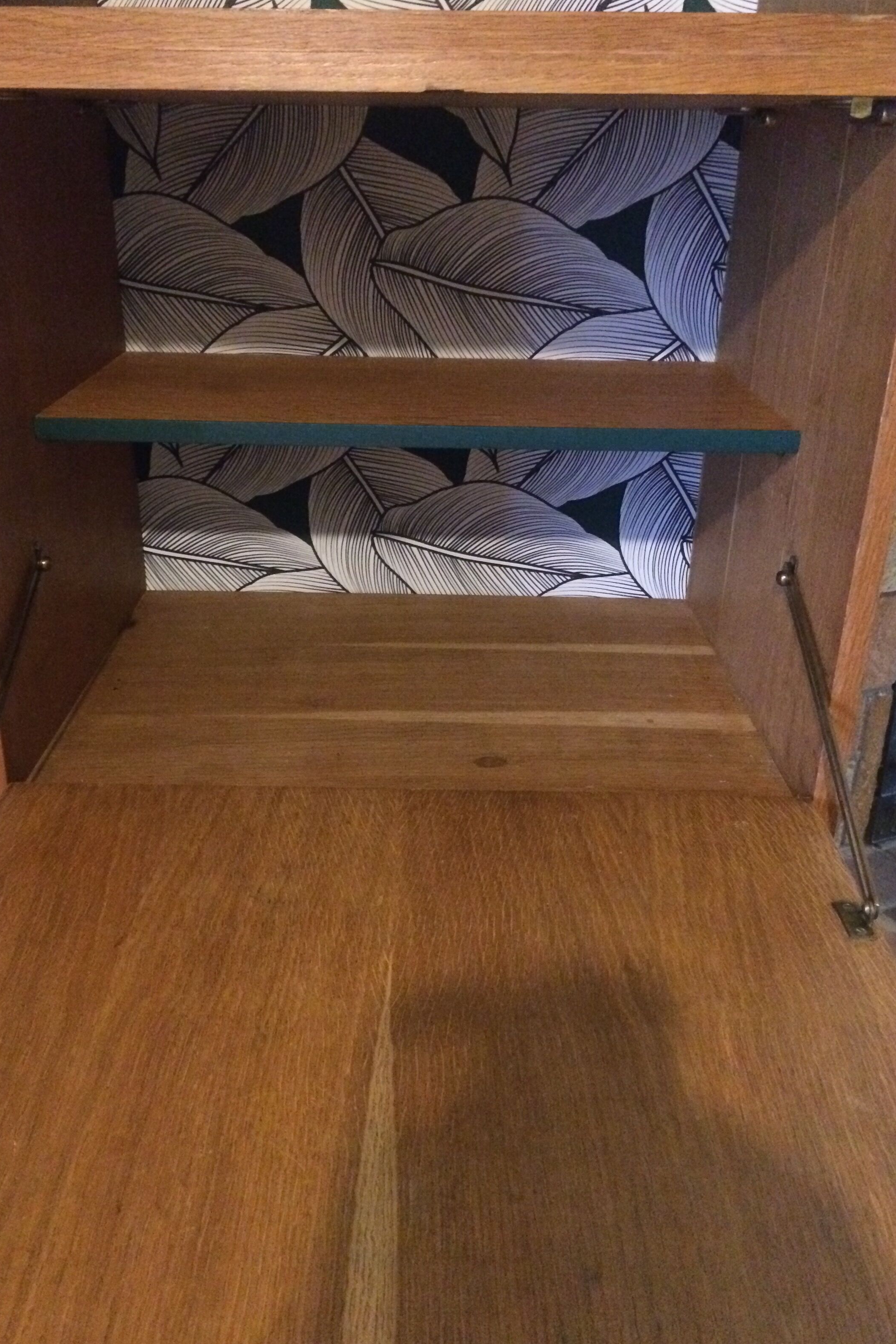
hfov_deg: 42.3
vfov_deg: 60.3
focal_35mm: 31
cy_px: 675
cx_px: 405
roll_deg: +1.5
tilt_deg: -27.5
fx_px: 1157
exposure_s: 1/17
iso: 640
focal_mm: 4.15
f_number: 2.2
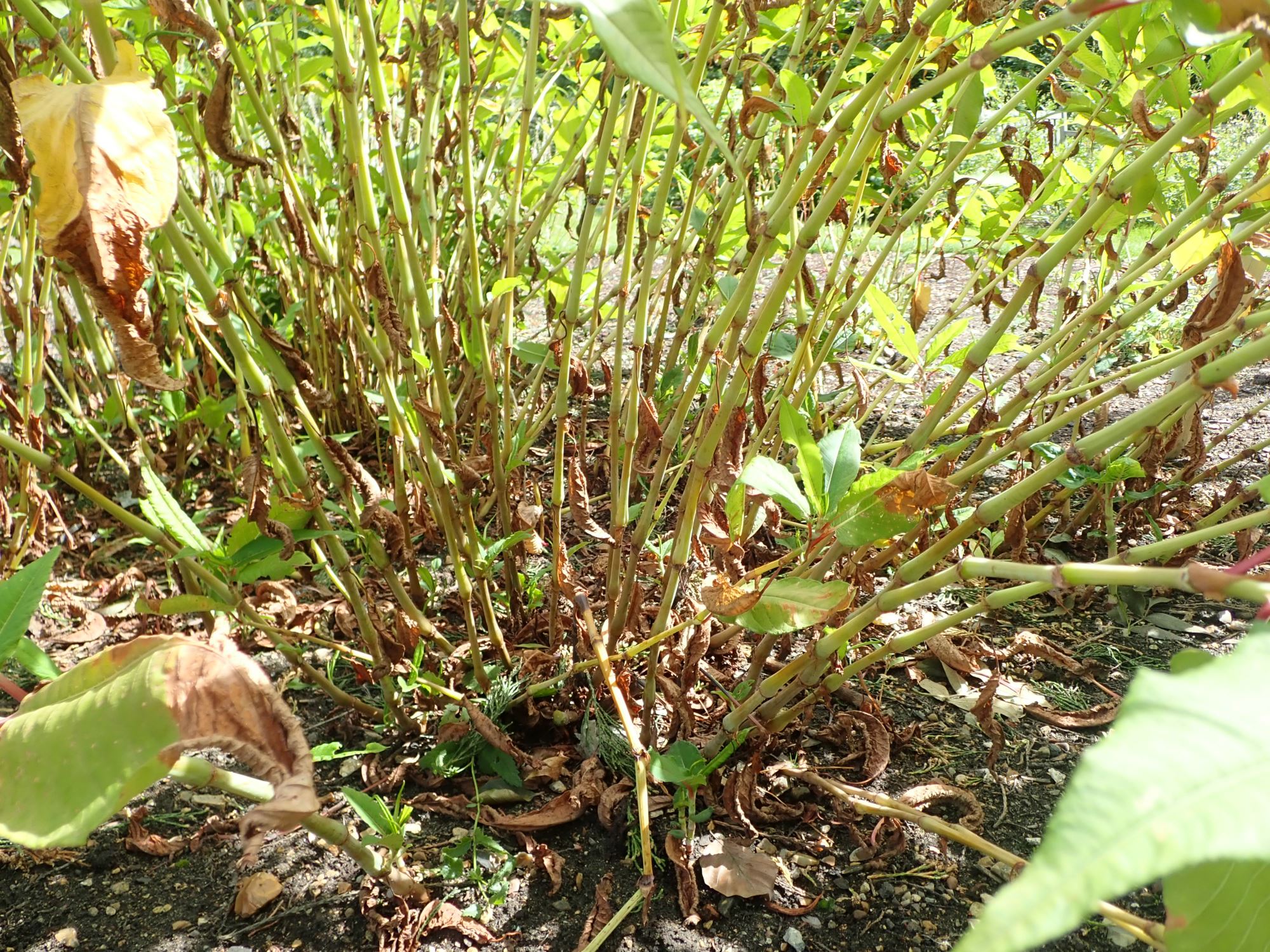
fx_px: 1101
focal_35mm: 30
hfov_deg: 60.0
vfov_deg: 46.8
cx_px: 635
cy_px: 476
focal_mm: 5.5
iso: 100
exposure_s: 1/200
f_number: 3.2
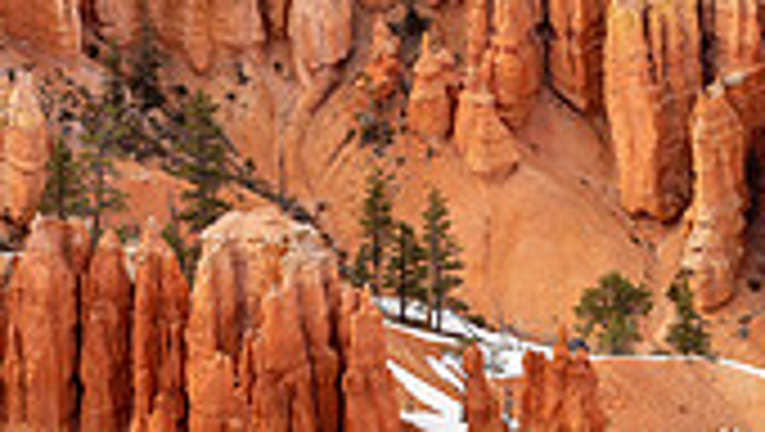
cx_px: 950
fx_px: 8406
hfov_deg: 5.2
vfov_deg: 2.9
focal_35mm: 414
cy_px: 538
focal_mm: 116
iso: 64
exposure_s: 1/90
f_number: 8
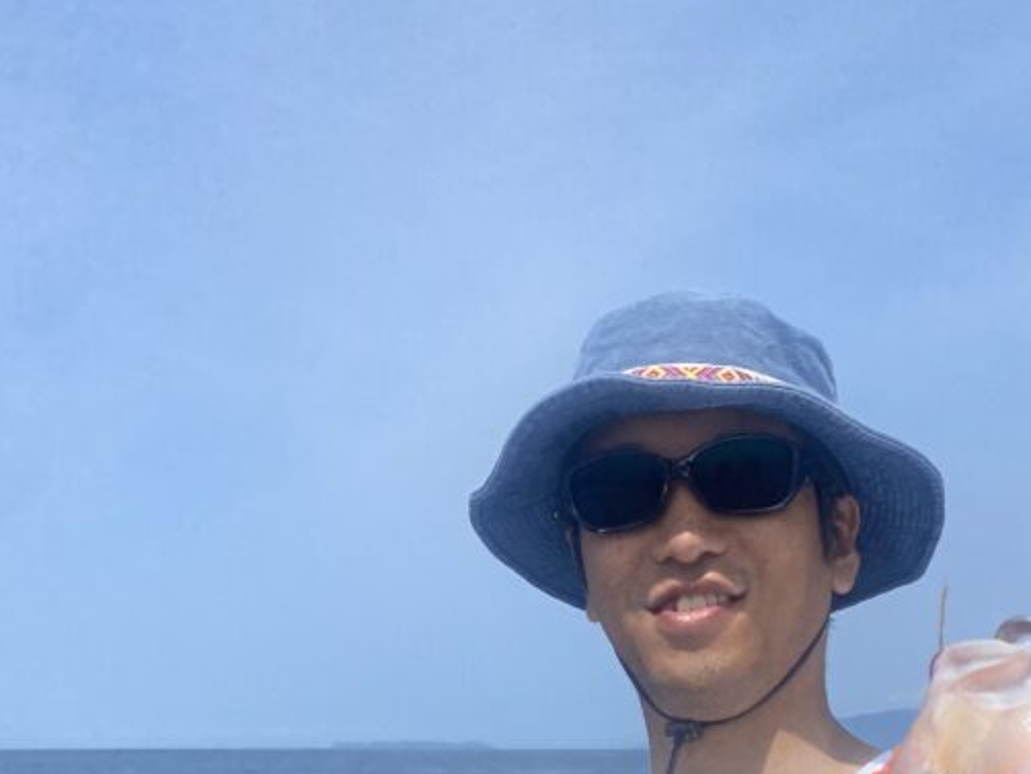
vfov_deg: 24.4
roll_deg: +1.5
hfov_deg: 35.6
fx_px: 1579
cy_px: 983
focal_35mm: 53
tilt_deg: -5.8
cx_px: 721
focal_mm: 4.25
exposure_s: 1/5747
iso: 32
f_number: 1.8
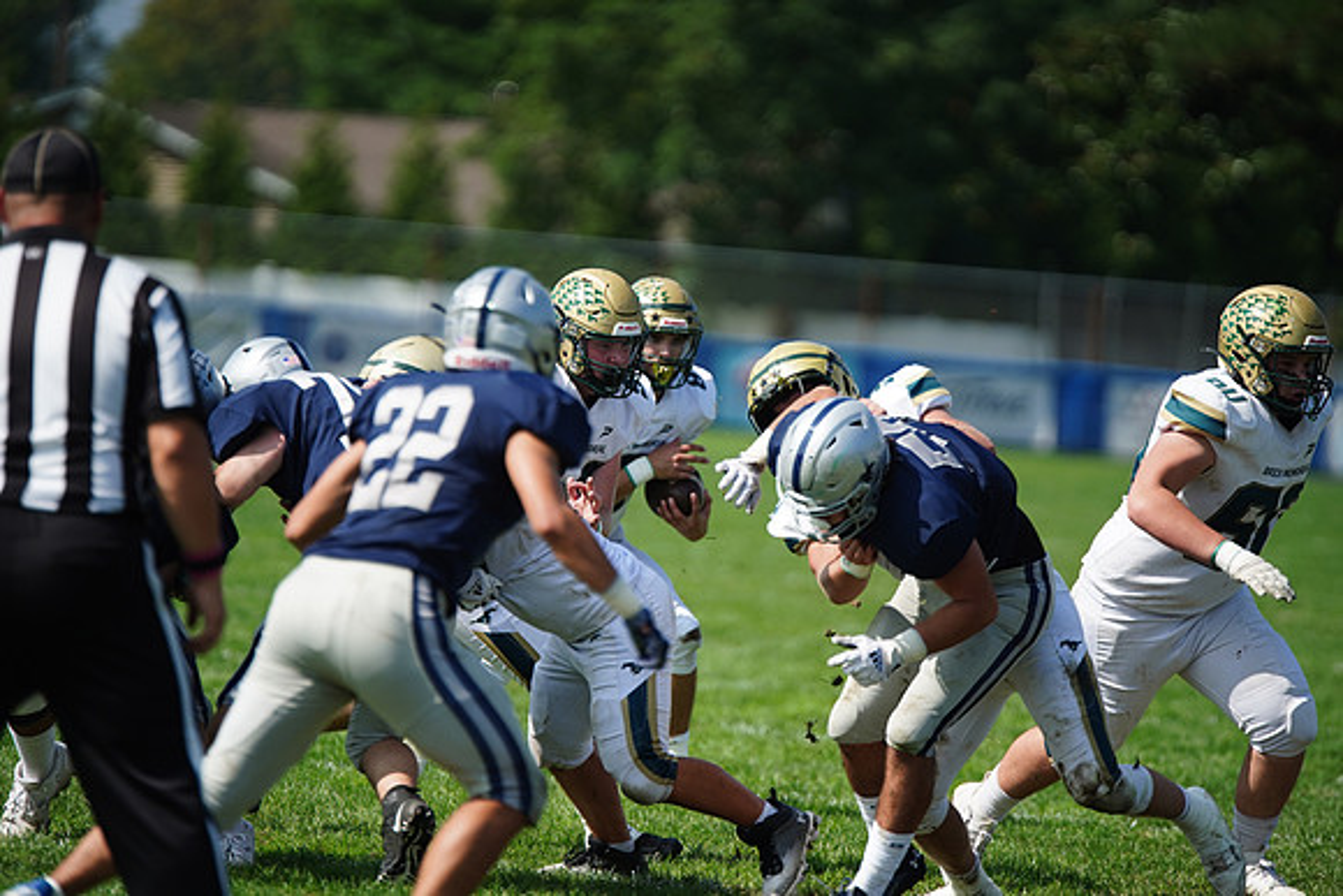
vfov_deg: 5.0
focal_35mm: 274
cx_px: 672
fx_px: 10224
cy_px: 448
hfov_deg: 7.5
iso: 400
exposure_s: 1/5000
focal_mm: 274
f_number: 2.8
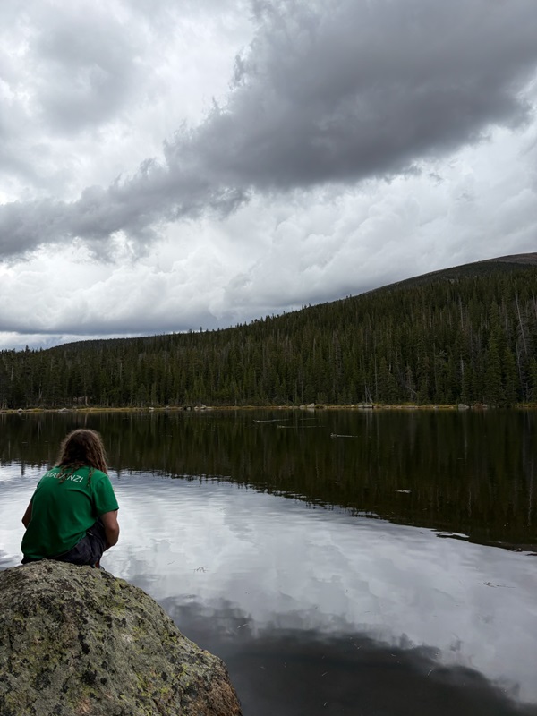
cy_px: 358
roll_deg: +0.4
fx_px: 538
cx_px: 268
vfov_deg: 67.3
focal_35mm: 26
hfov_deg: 53.1
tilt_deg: +6.5
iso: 50
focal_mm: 5.96
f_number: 1.6
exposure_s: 1/1155
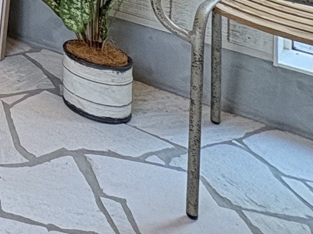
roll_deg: -0.3
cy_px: -280
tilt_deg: +1.5
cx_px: -293
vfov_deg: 14.7
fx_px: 678
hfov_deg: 18.4
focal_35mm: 75
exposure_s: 1/99
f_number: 2.2
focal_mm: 2.22
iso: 125
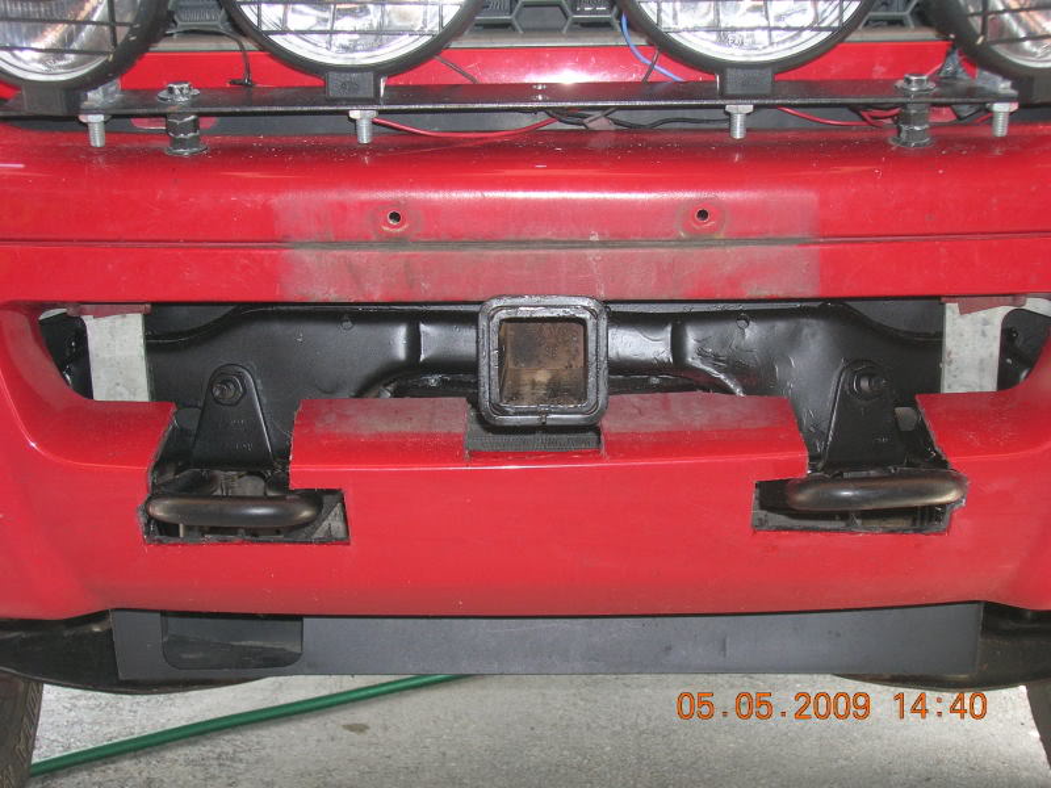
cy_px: 394
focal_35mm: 54
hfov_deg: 35.5
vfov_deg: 27.0
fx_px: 1640
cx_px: 526
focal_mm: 9
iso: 63
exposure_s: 1/60.1
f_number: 3.4
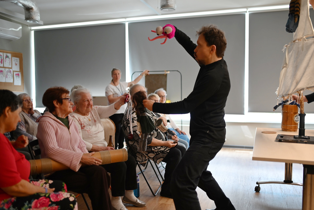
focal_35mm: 35
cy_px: 105
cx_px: 157
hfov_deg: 54.4
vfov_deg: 37.9
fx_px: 305
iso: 320
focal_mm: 35
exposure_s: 1/250
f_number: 1.4
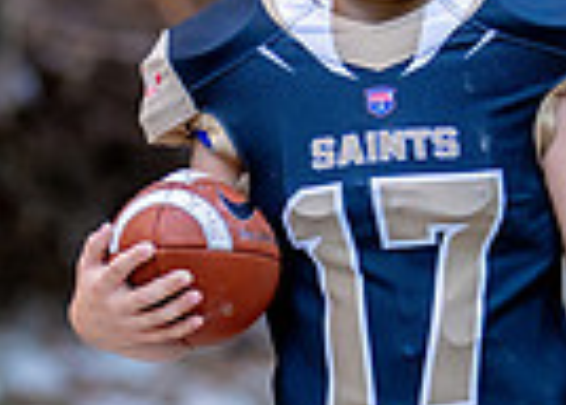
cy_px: 415
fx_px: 4232
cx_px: 433
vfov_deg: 5.5
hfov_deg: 7.6
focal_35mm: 263
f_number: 1.2
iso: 500
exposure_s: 1/500
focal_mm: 50
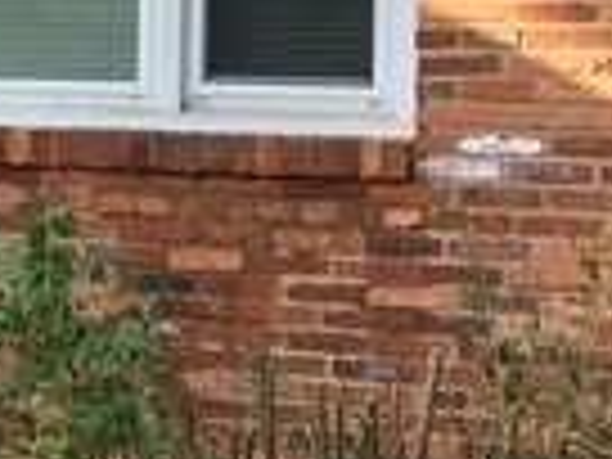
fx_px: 2511
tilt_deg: +1.0
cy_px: 68
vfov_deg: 10.4
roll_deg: -0.6
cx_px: -515
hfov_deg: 12.6
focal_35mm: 142
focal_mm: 4.15
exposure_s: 1/140
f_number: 2.2
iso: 25
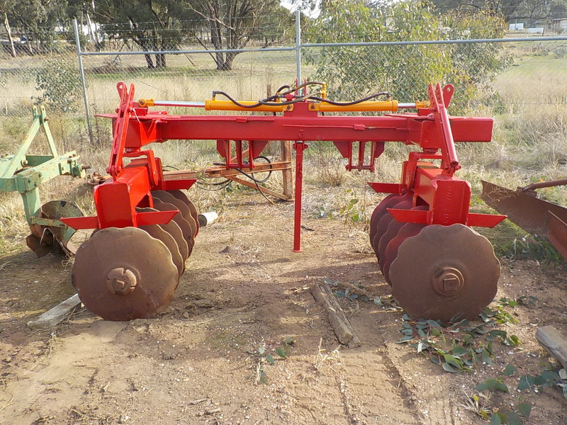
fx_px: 491
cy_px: 212
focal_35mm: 30
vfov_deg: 46.8
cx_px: 284
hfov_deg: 60.0
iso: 125
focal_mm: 4.1
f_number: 3.3
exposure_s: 1/320
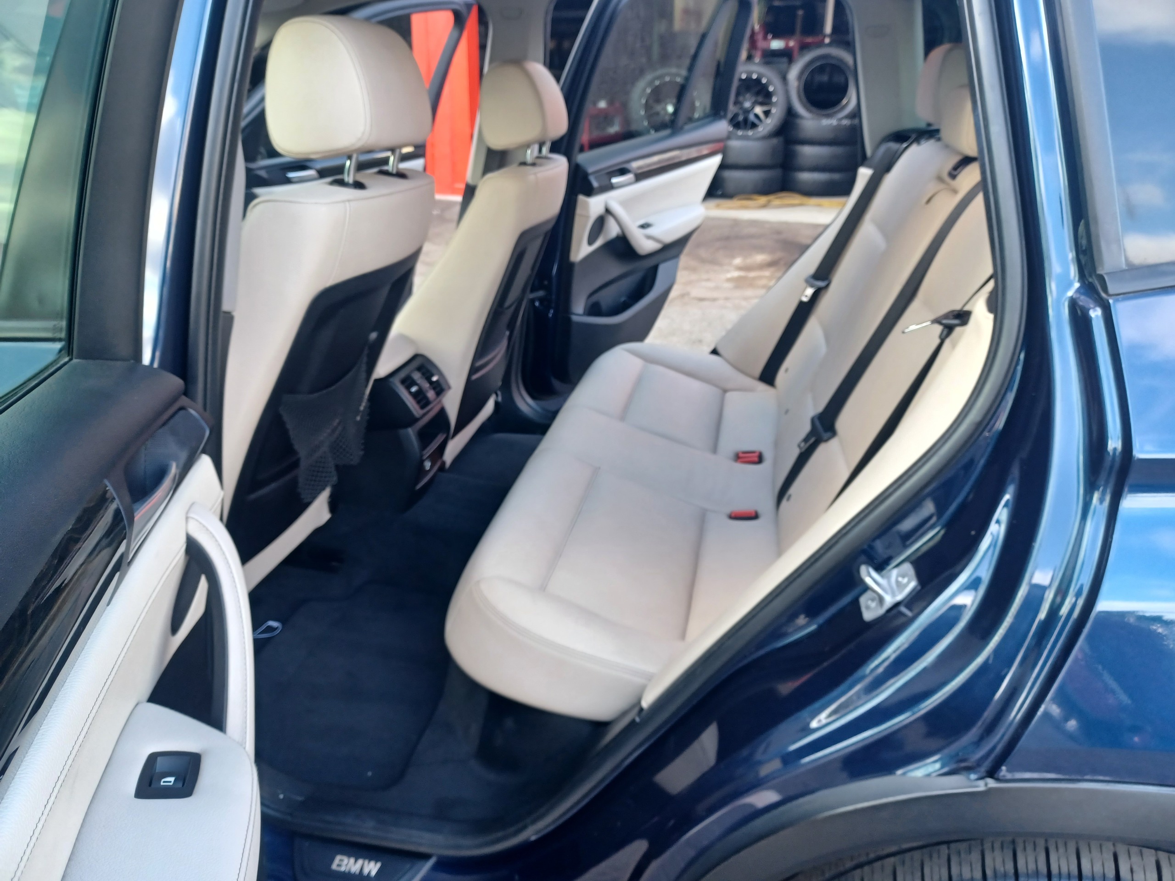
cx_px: 588
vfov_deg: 54.9
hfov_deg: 69.4
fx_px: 849
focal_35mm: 25
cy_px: 440
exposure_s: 1/50
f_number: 1.8
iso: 125
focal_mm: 4.6
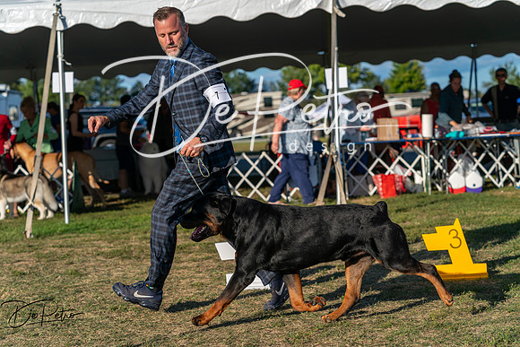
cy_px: 174
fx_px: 1199
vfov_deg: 16.5
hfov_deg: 24.5
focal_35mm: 83
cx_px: 260
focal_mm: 83
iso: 125
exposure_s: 1/1250
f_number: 4.5
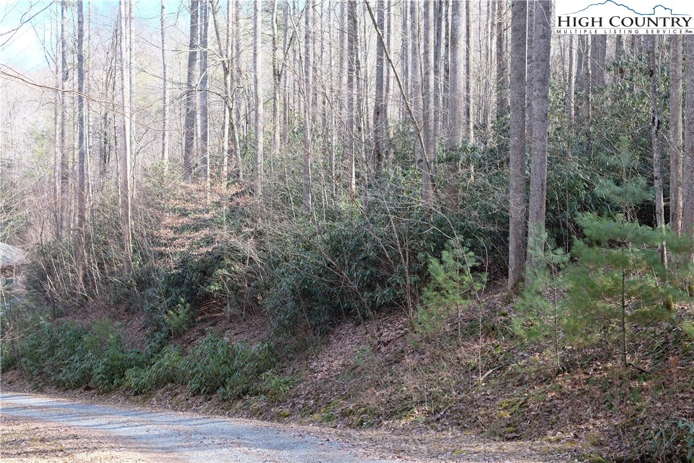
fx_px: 925
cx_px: 347
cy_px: 232
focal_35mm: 48
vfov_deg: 28.1
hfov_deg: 41.1
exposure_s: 1/150
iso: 400
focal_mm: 32
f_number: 5
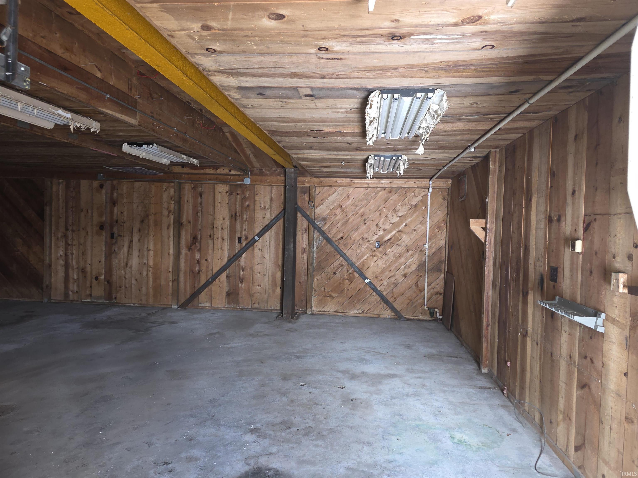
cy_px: 239
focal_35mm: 23
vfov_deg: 58.9
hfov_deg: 73.9
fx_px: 424
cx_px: 319
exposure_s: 1/20
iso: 125
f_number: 1.7
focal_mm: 6.3
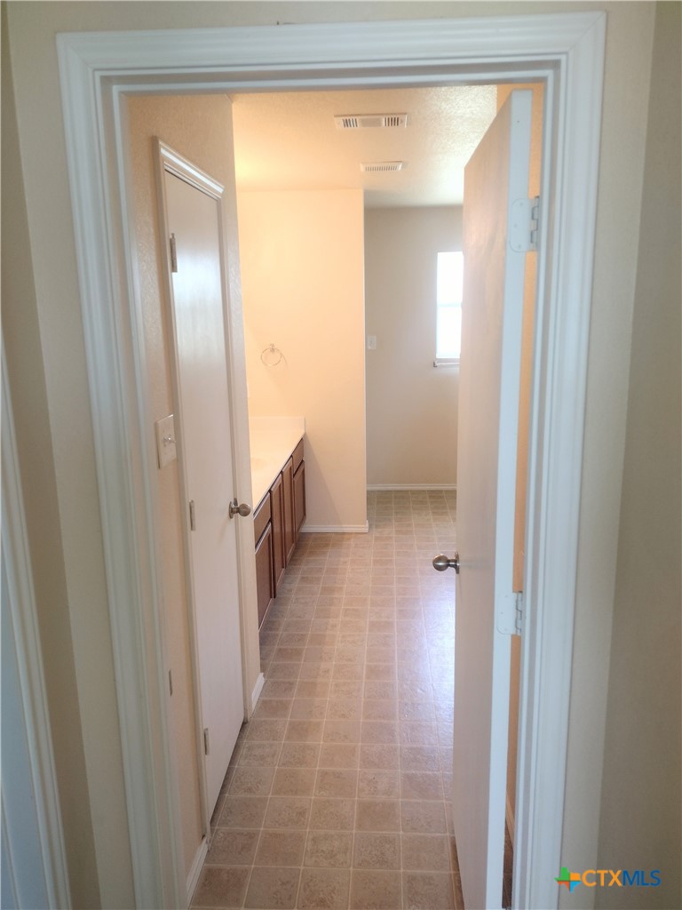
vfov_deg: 65.3
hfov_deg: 51.4
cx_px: 341
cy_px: 455
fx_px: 709
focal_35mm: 27
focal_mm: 4.71
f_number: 1.7
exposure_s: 1/60
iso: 244
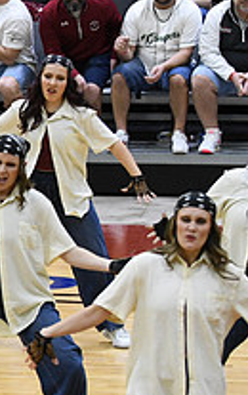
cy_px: 320
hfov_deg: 3.4
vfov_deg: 5.4
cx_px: -282
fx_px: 4149
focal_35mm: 385
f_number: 4
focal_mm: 90
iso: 3200
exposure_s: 1/250
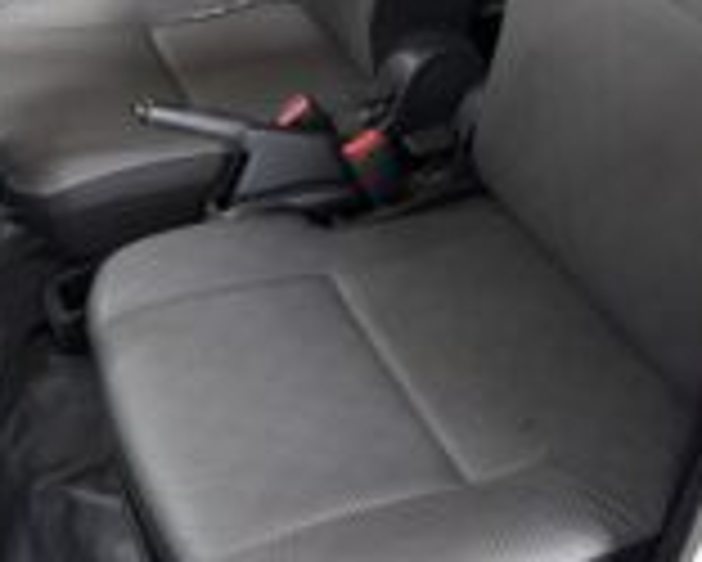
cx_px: 405
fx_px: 1185
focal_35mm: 57
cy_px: 74
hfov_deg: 32.9
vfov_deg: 26.0
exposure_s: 1/50
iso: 160
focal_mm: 5.96
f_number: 1.6
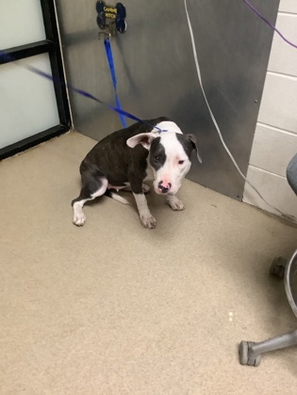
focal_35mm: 31
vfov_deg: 58.4
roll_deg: +0.5
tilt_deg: -37.2
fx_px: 355
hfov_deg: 45.4
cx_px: 148
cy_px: 198
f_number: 2.4
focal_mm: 3.3
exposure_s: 1/33
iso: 320
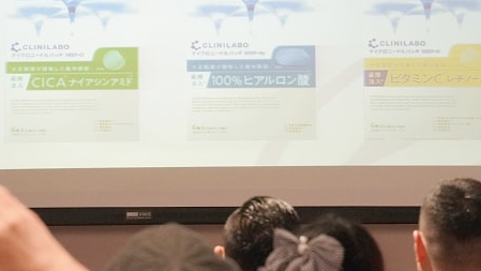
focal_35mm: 210
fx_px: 2679
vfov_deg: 5.8
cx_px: 355
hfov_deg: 10.2
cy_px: -80
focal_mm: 75
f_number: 4
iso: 5000
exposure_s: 1/160
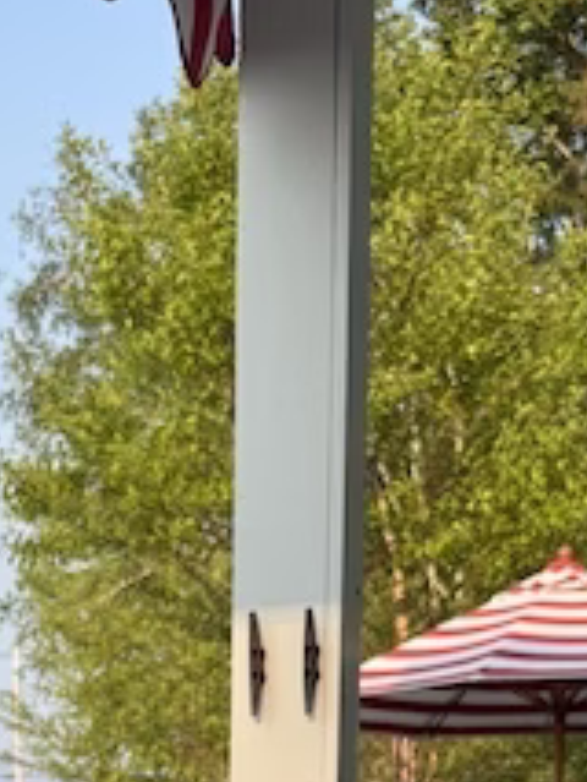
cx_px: 84
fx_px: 2033
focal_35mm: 90
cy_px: 1123
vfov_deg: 19.4
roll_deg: +1.3
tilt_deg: -8.7
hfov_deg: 16.3
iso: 80
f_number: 1.78
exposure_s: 1/1770
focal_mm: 6.76
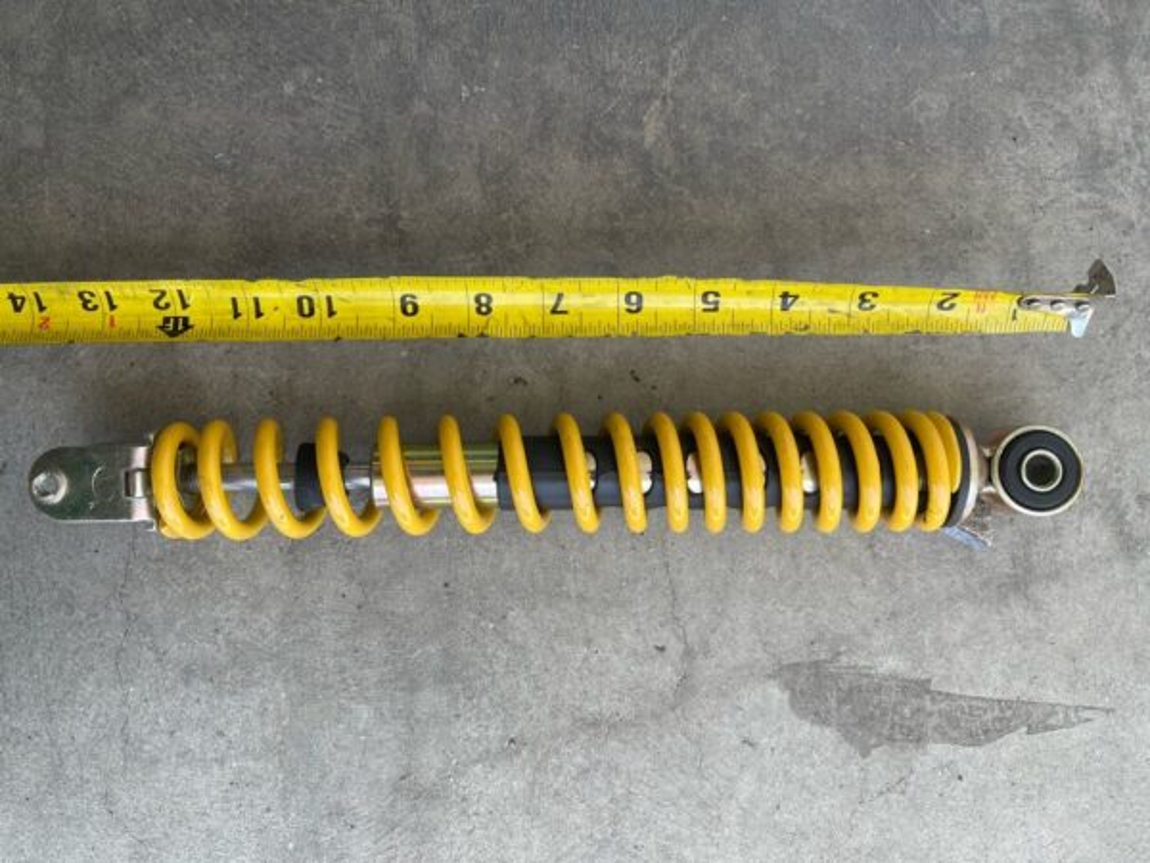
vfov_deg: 53.1
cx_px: 575
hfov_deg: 67.3
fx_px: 864
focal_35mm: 26
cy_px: 432
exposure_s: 1/435
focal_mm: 5.1
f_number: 1.6
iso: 32
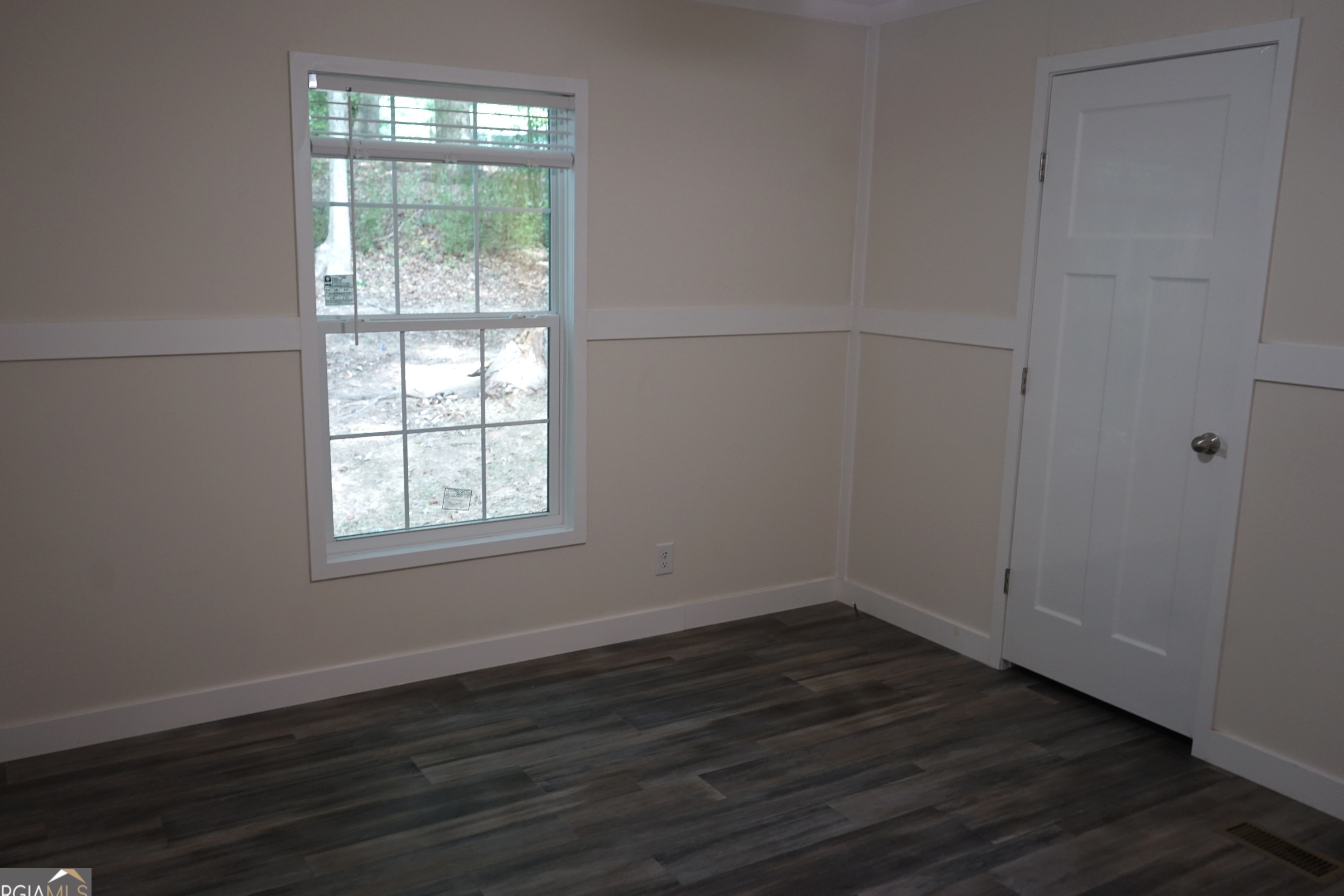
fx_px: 1083
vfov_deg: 45.0
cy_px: 450
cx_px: 649
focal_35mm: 29
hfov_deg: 63.6
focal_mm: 28
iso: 400
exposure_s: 1/30
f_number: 3.5
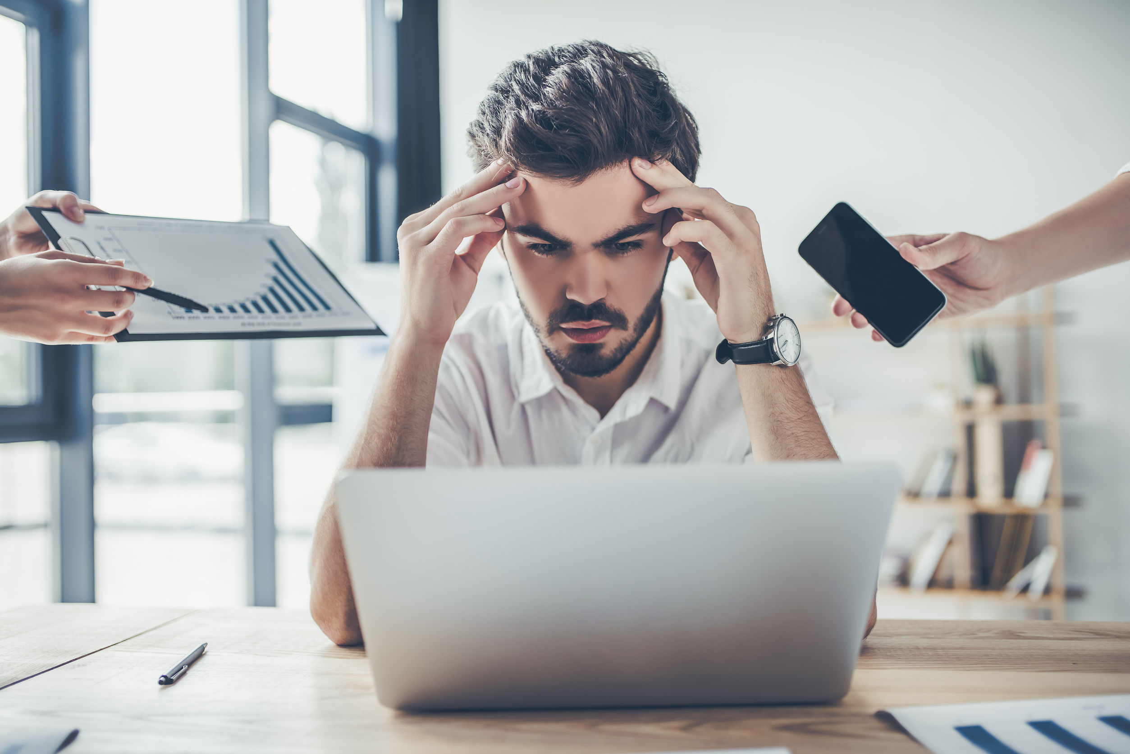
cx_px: 565
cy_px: 377
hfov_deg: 54.4
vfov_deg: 37.9
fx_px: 1099
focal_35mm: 35
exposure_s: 1/400
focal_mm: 35
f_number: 2
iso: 250
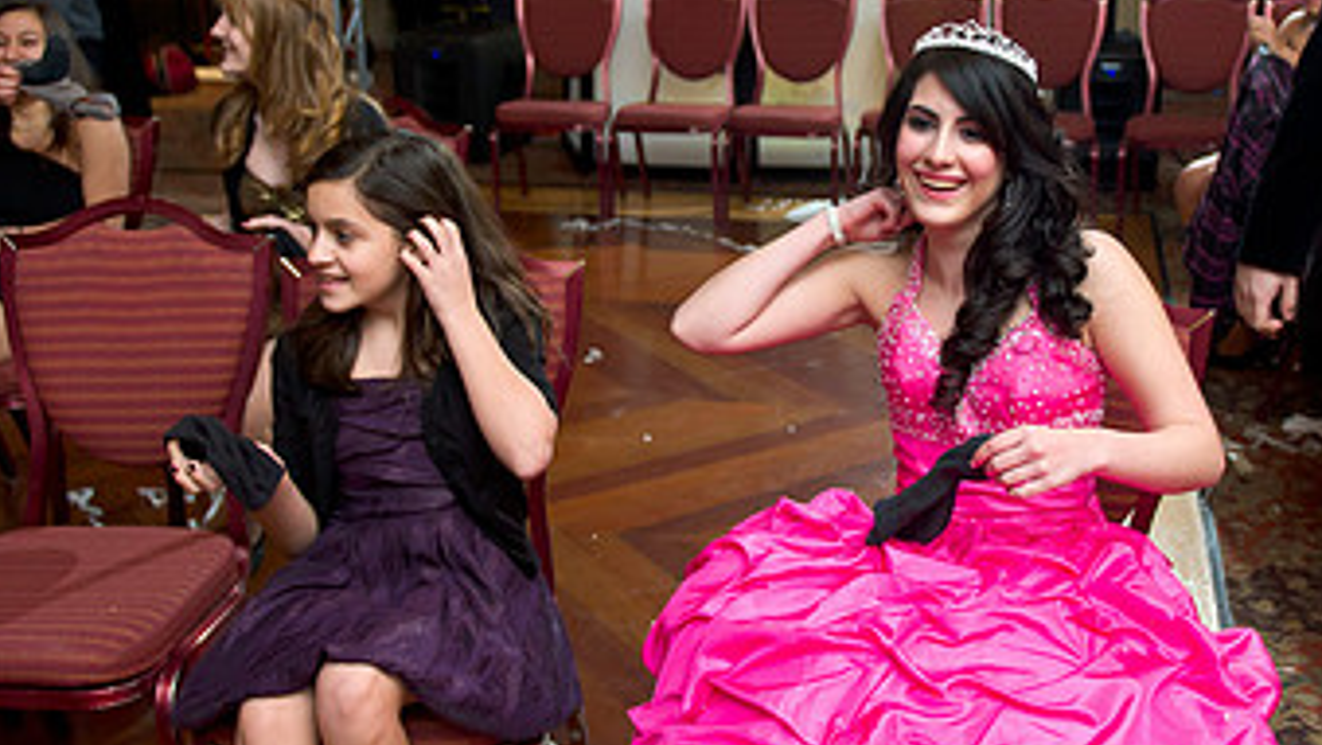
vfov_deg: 27.6
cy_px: 250
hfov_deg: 47.0
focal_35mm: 43
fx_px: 1508
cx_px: 815
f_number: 3.2
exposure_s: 1/125
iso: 1600
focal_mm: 24
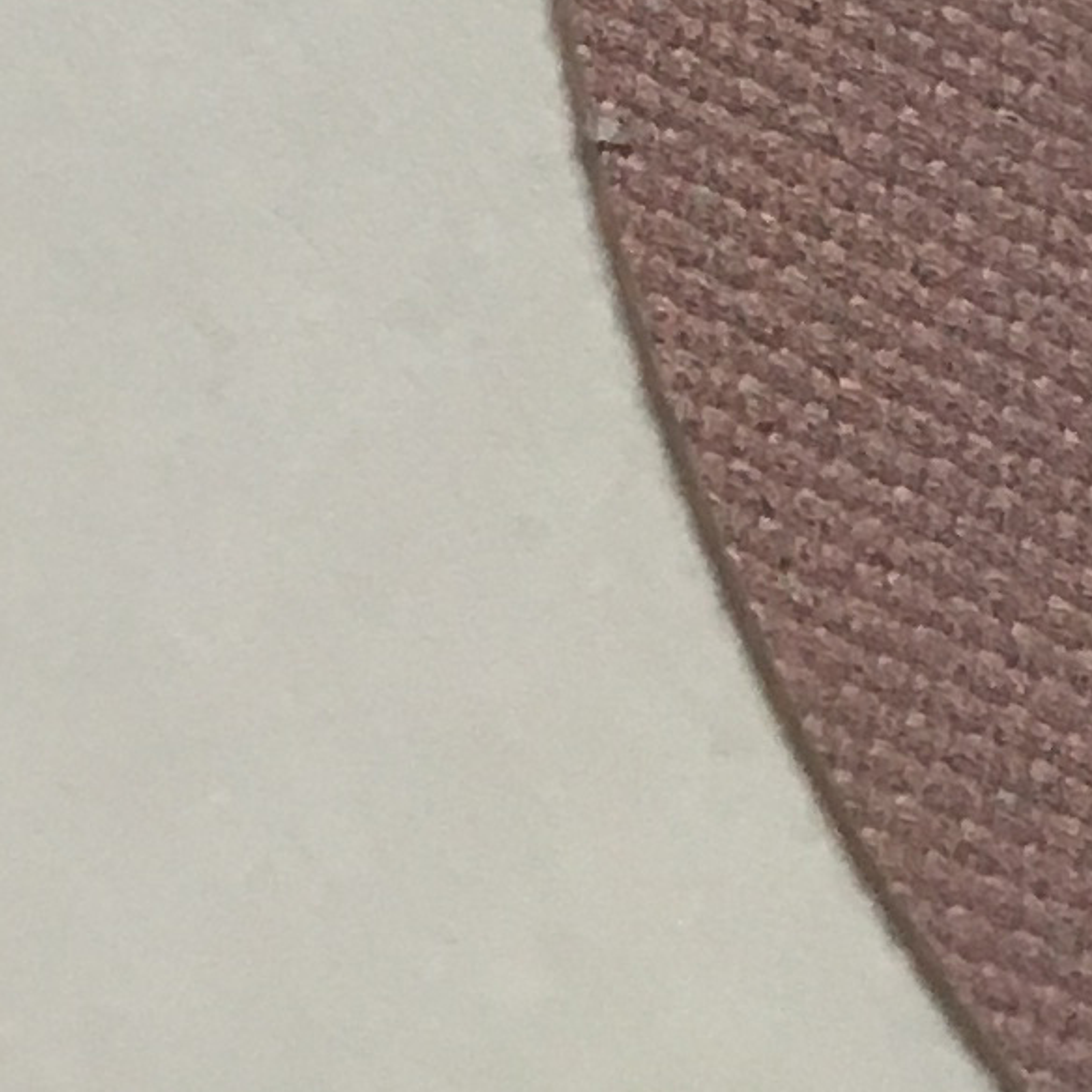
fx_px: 6317
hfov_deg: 8.8
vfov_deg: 8.7
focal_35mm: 177
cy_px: -1760
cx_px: -1675
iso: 32
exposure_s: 1/33
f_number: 2.2
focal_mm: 4.15
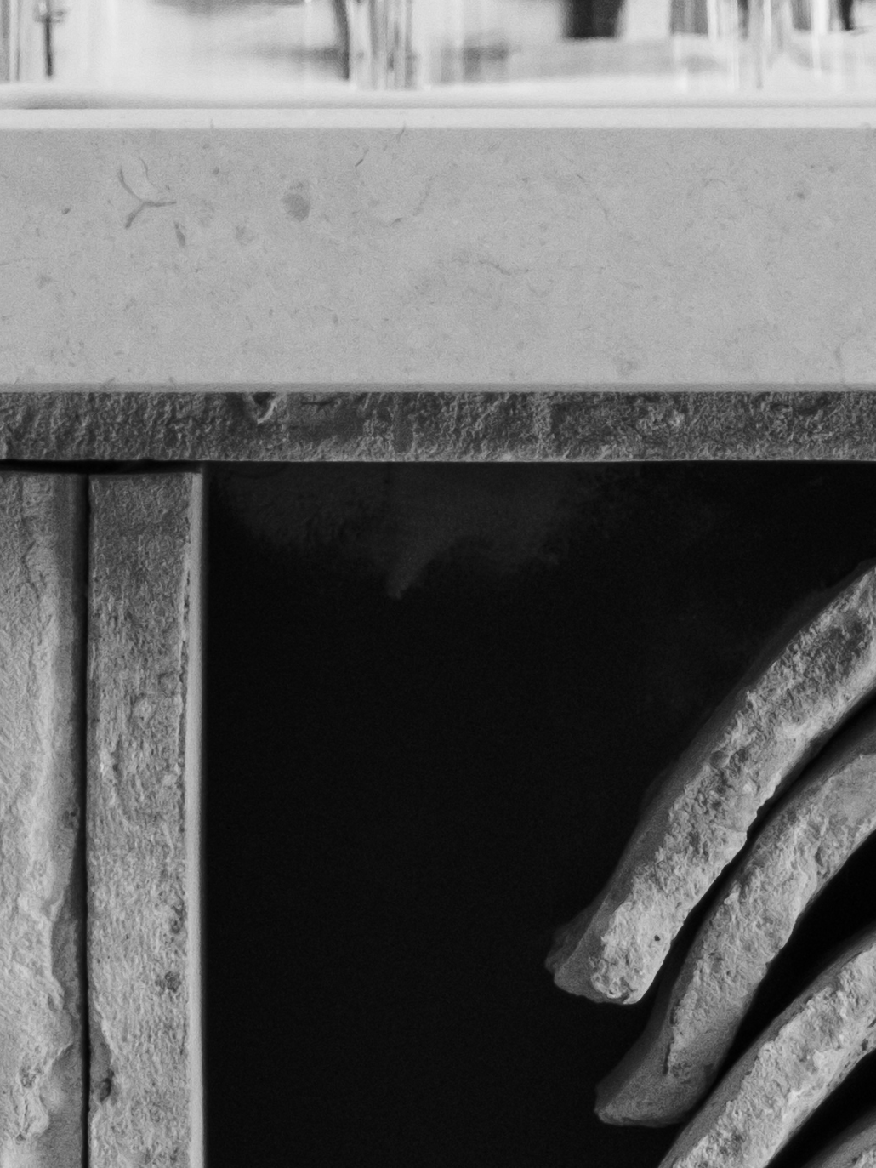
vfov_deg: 8.0
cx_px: 85
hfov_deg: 6.0
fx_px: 8333
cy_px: 475
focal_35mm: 247
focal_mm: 31.1
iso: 800
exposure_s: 1/125
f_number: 2.8
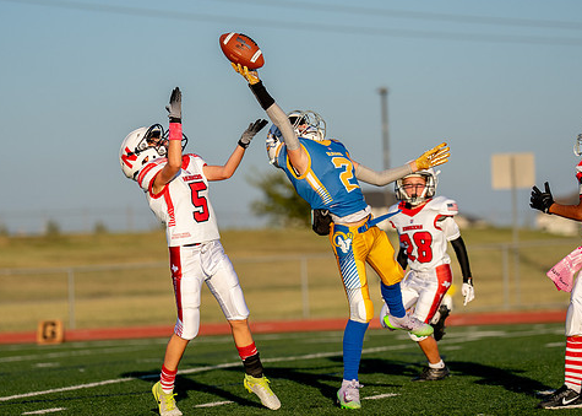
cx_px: 297
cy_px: 194
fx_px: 3850
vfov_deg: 6.2
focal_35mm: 233
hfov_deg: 8.6
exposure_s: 1/4000
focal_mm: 155
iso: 250
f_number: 2.8
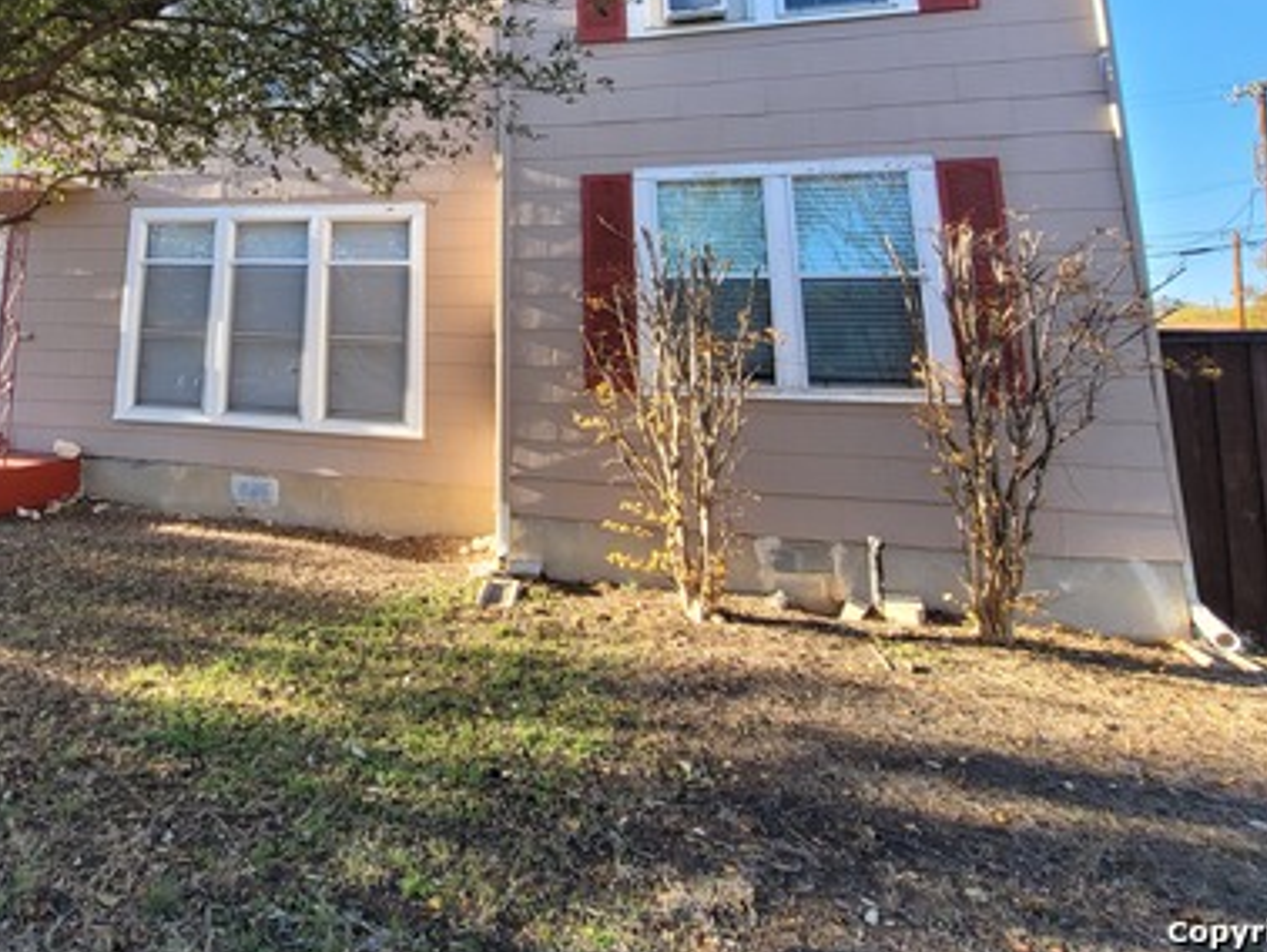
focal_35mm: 22
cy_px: 188
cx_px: 362
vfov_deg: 56.6
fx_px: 806
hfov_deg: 72.5
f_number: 2.2
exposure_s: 1/350
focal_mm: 2.2
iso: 64
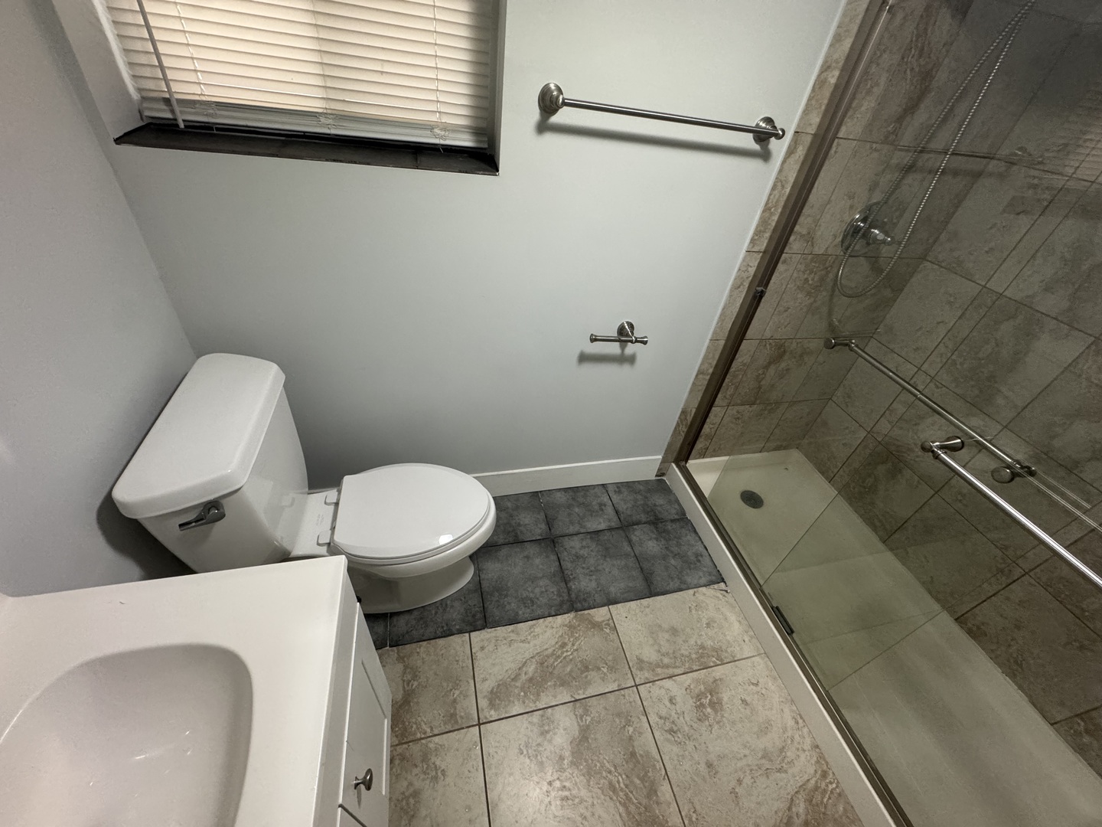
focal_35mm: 14
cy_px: 414
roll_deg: -8.5
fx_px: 446
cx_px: 551
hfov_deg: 102.1
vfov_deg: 85.7
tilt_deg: -39.3
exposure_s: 1/60
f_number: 2.2
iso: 500
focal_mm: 2.22
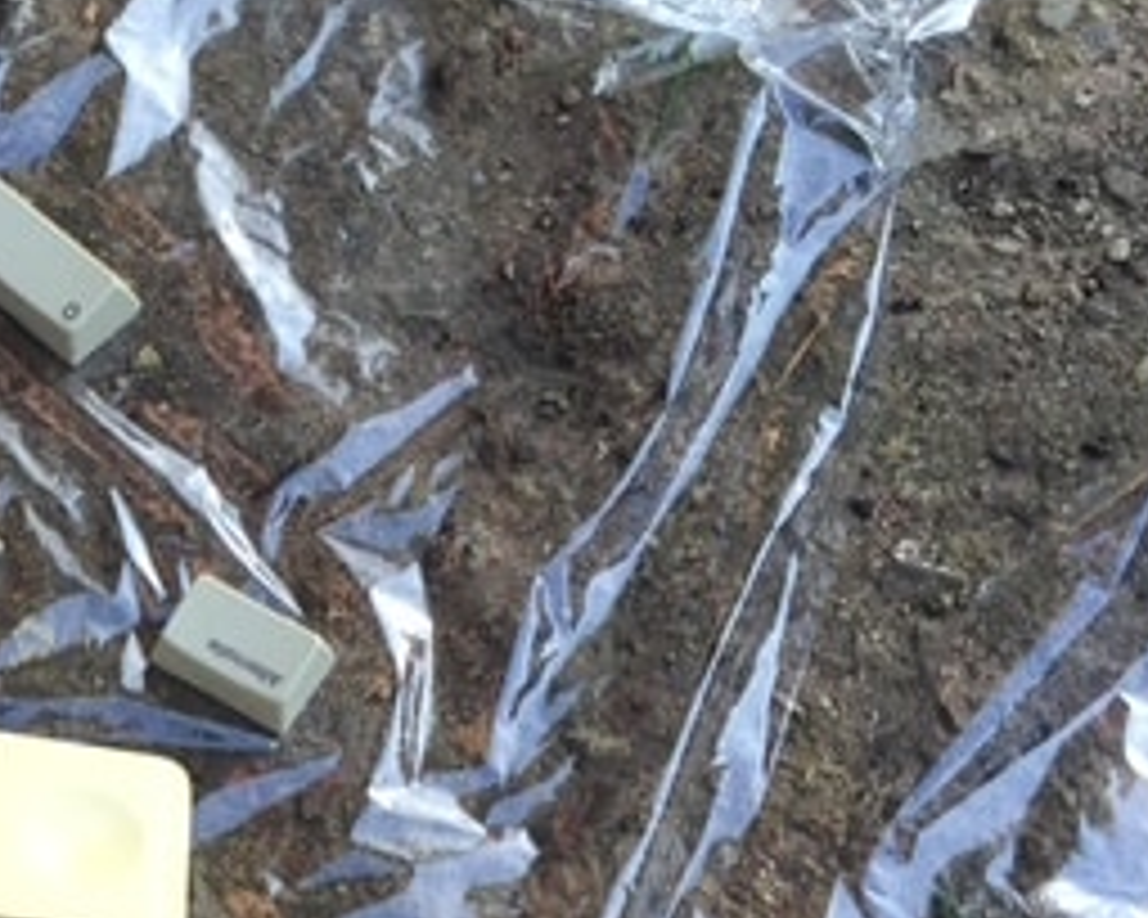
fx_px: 2412
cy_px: 747
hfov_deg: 24.7
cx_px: -162
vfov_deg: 21.3
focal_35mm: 71
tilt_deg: -65.3
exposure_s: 1/100
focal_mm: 4.15
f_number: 2.2
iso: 40
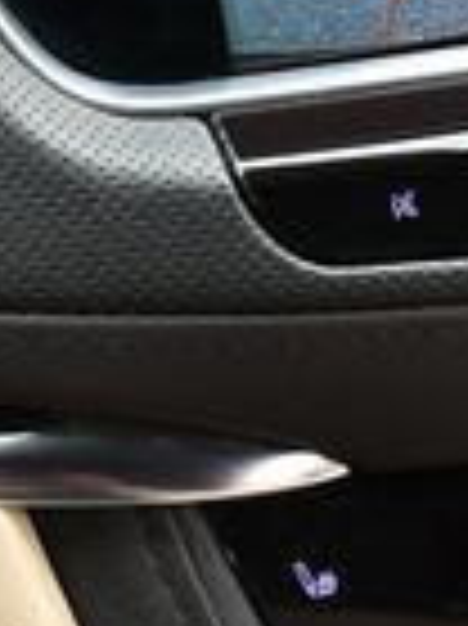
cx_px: 567
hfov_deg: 9.1
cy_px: -41
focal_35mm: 160
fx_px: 2889
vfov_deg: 12.2
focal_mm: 18
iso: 400
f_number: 4.5
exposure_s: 1/250
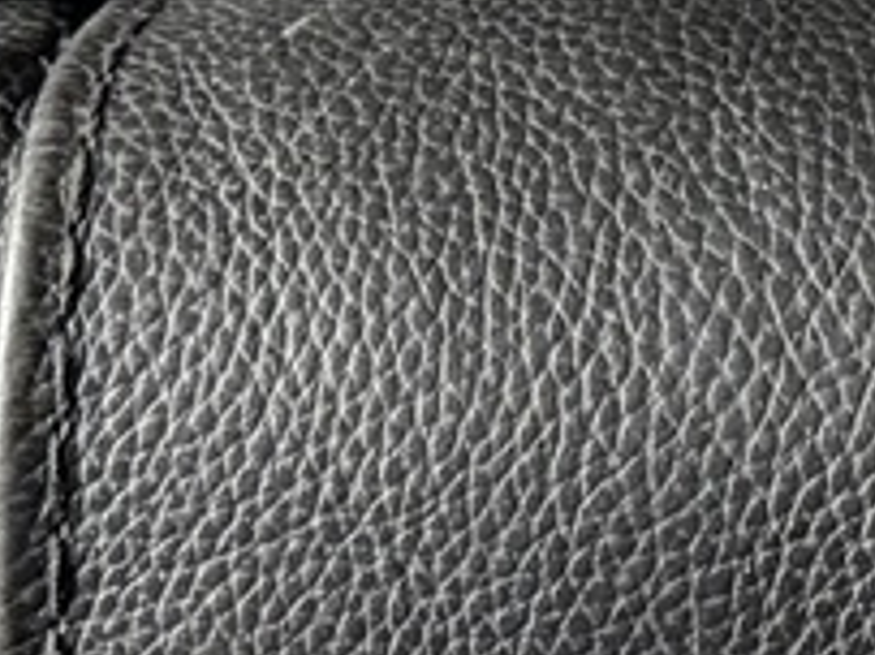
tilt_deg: -18.6
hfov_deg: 10.3
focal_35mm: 189
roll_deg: +2.2
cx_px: 1091
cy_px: -1353
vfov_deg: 7.0
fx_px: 4775
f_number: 1.78
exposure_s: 1/32
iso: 1000
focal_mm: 6.76
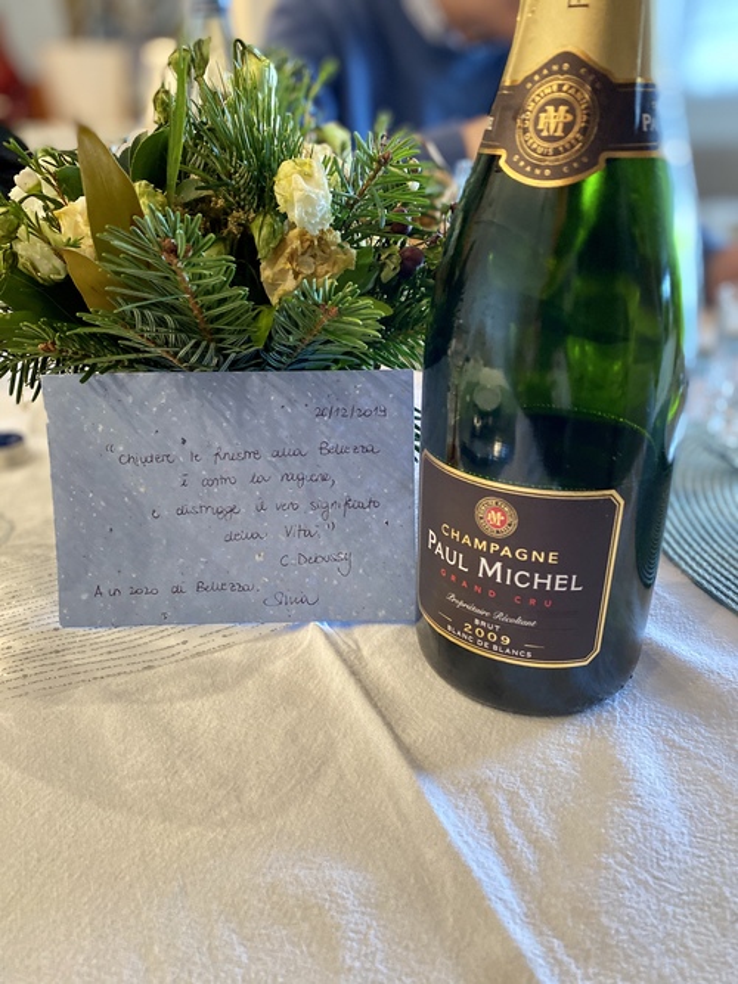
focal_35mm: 26
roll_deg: -0.4
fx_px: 739
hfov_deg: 53.0
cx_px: 369
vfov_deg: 67.3
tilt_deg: -24.9
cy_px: 492
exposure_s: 1/33
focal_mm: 4.25
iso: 400
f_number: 1.8
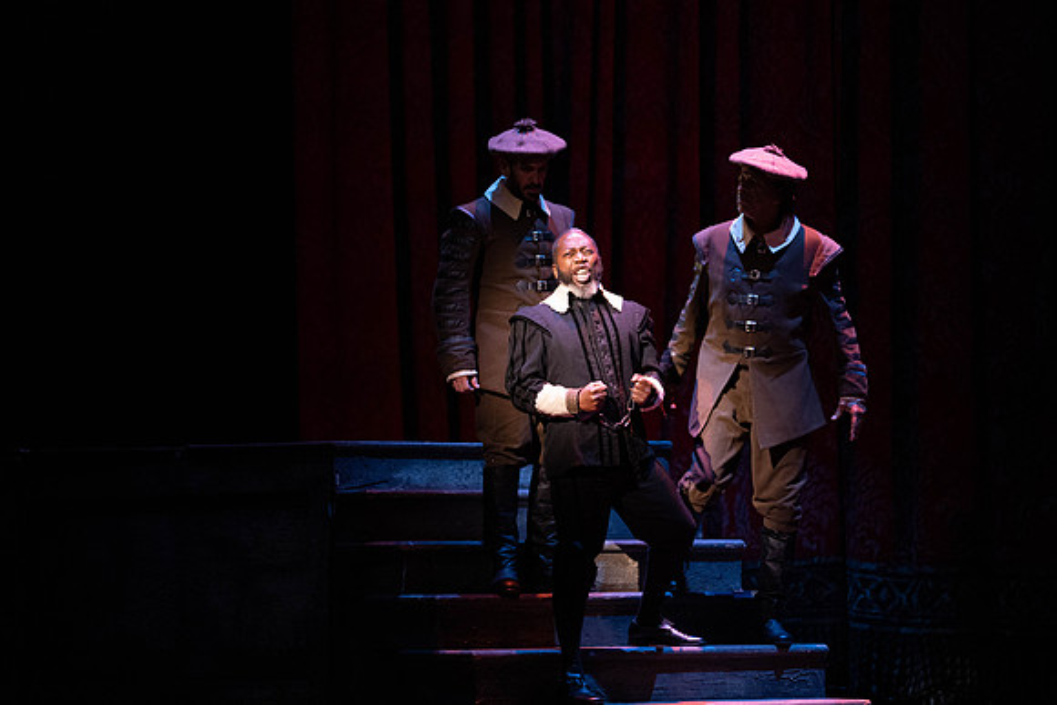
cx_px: 528
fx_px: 4405
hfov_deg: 13.7
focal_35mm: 150
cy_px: 352
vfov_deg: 9.2
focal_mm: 150
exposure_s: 1/250
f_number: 2.8
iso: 4000
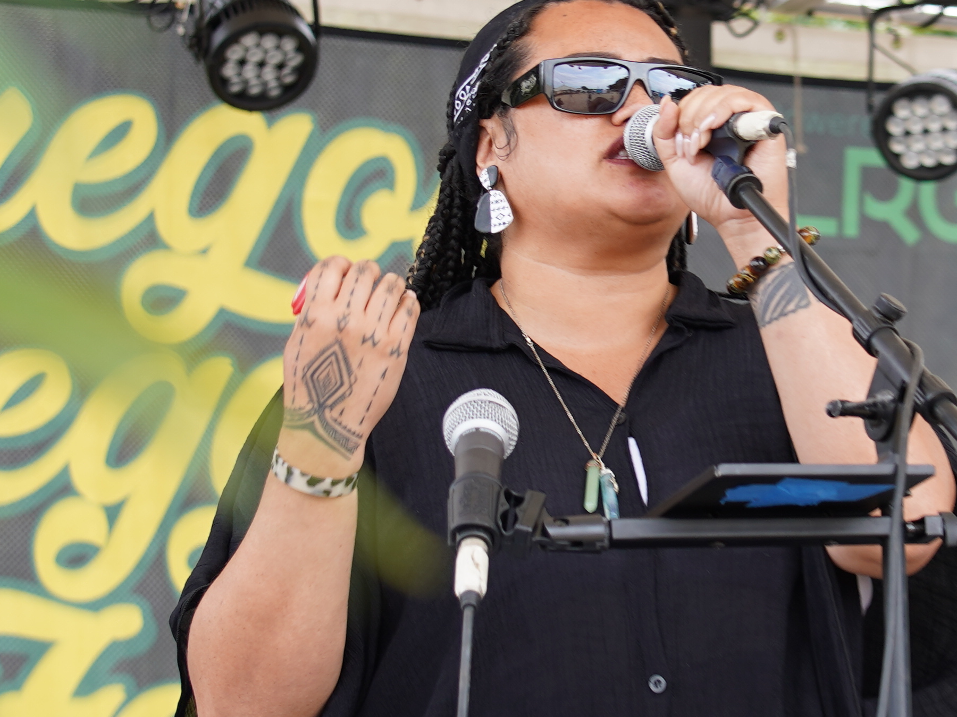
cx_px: 641
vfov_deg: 10.5
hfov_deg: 14.0
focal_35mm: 141
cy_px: 272
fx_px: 3898
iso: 100
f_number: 4
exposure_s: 1/125
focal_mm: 44
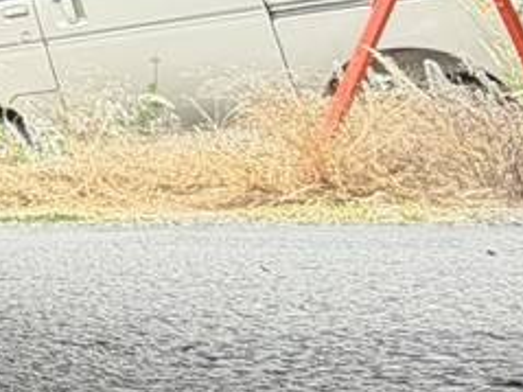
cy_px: -267
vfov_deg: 16.9
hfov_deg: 16.2
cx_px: -648
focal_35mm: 75
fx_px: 1133
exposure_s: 1/121
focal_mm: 2.22
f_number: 2.2
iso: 50
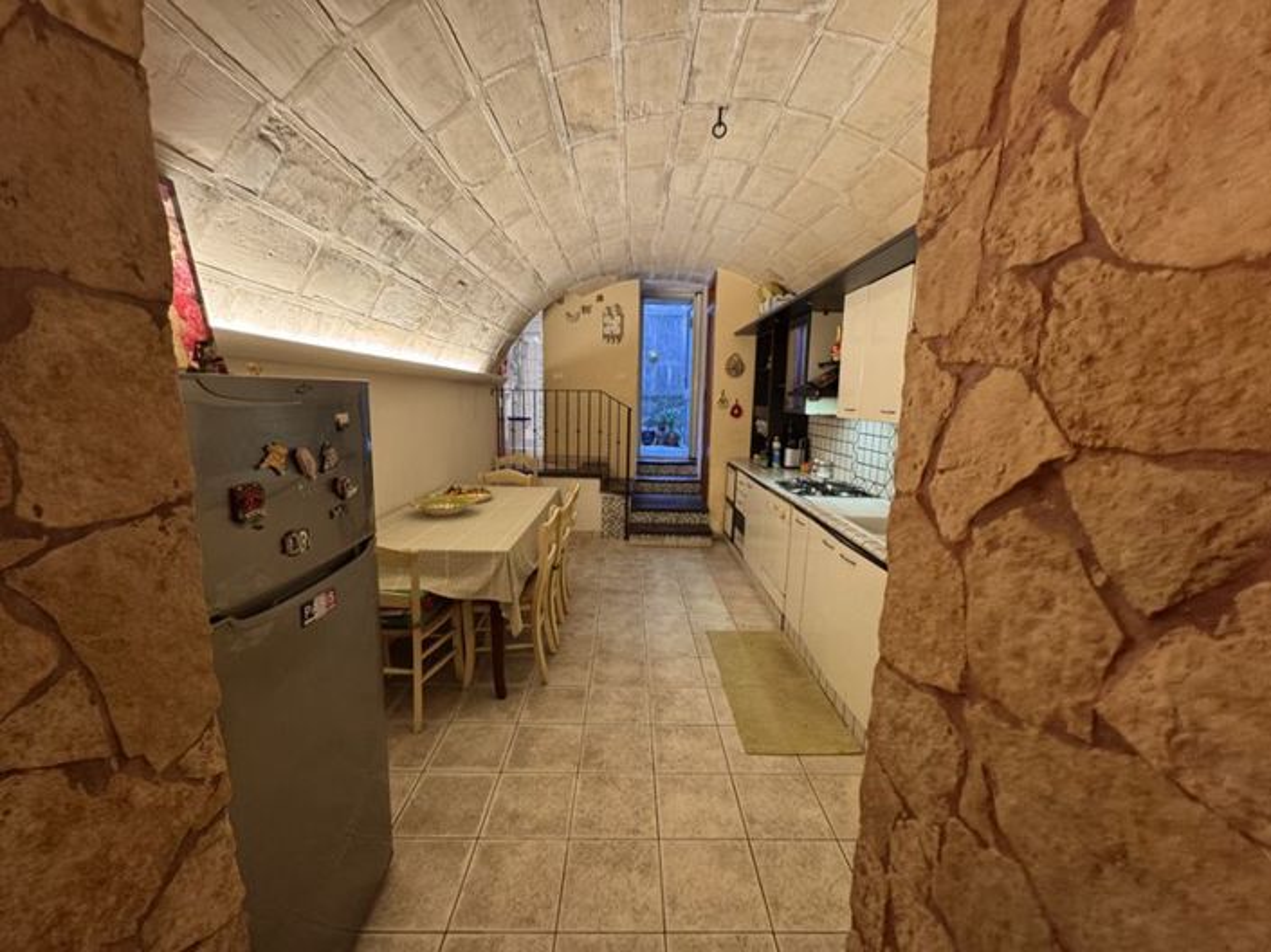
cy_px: 476
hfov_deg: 102.1
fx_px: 514
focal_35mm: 14
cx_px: 636
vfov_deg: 85.6
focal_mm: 2.22
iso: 320
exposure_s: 1/50
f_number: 2.2
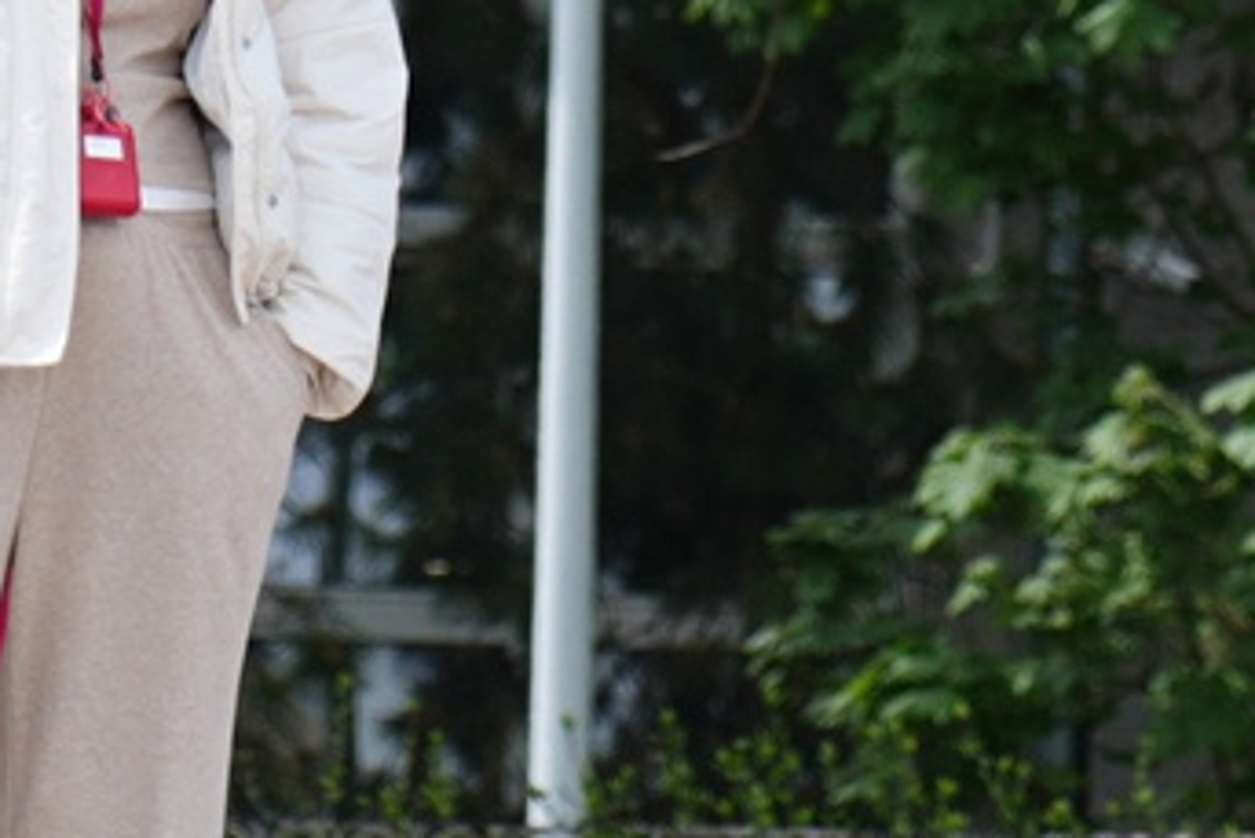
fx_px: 27306
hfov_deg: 2.6
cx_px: 754
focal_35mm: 783
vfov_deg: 1.8
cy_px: -167
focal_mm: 70
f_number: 2.8
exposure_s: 1/1250
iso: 160
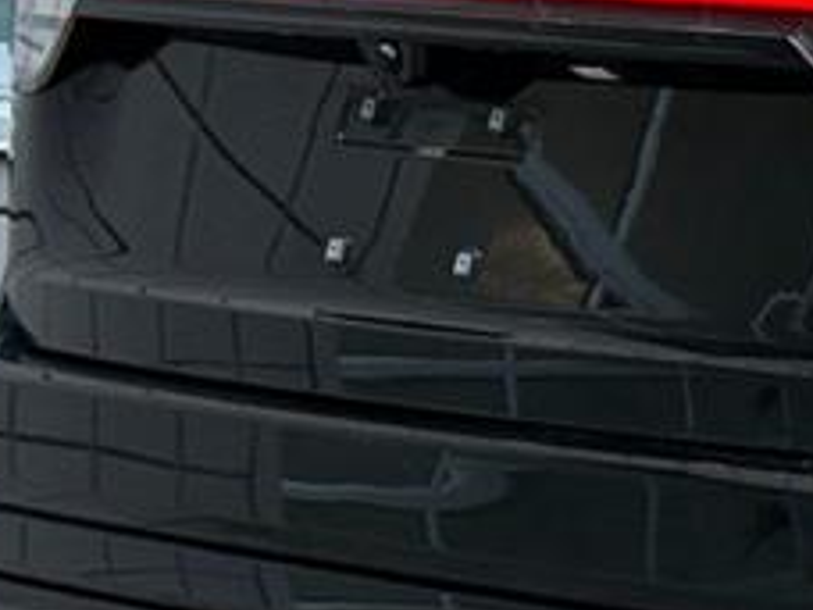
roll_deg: -0.7
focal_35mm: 269
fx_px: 6318
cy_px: 18
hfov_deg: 7.0
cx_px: 1886
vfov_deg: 5.5
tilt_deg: -1.2
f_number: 1.78
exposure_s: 1/287
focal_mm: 6.76
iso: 64
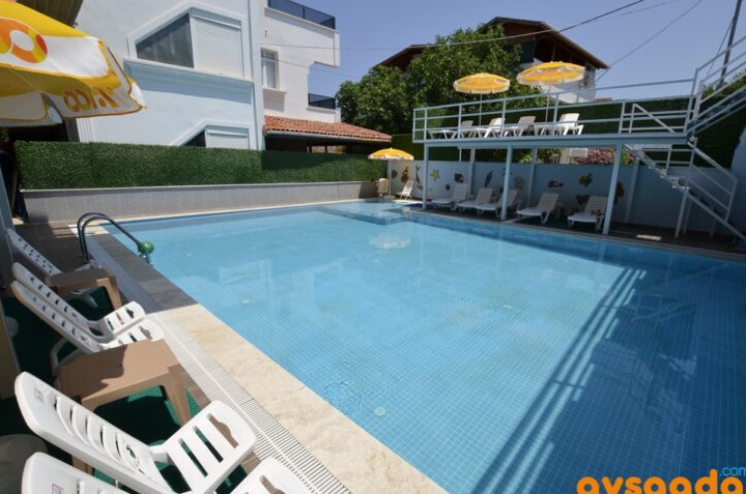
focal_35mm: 16
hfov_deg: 96.8
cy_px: 249
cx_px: 389
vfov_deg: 73.5
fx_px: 331
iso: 100
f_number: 8
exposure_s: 1/350
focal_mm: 10
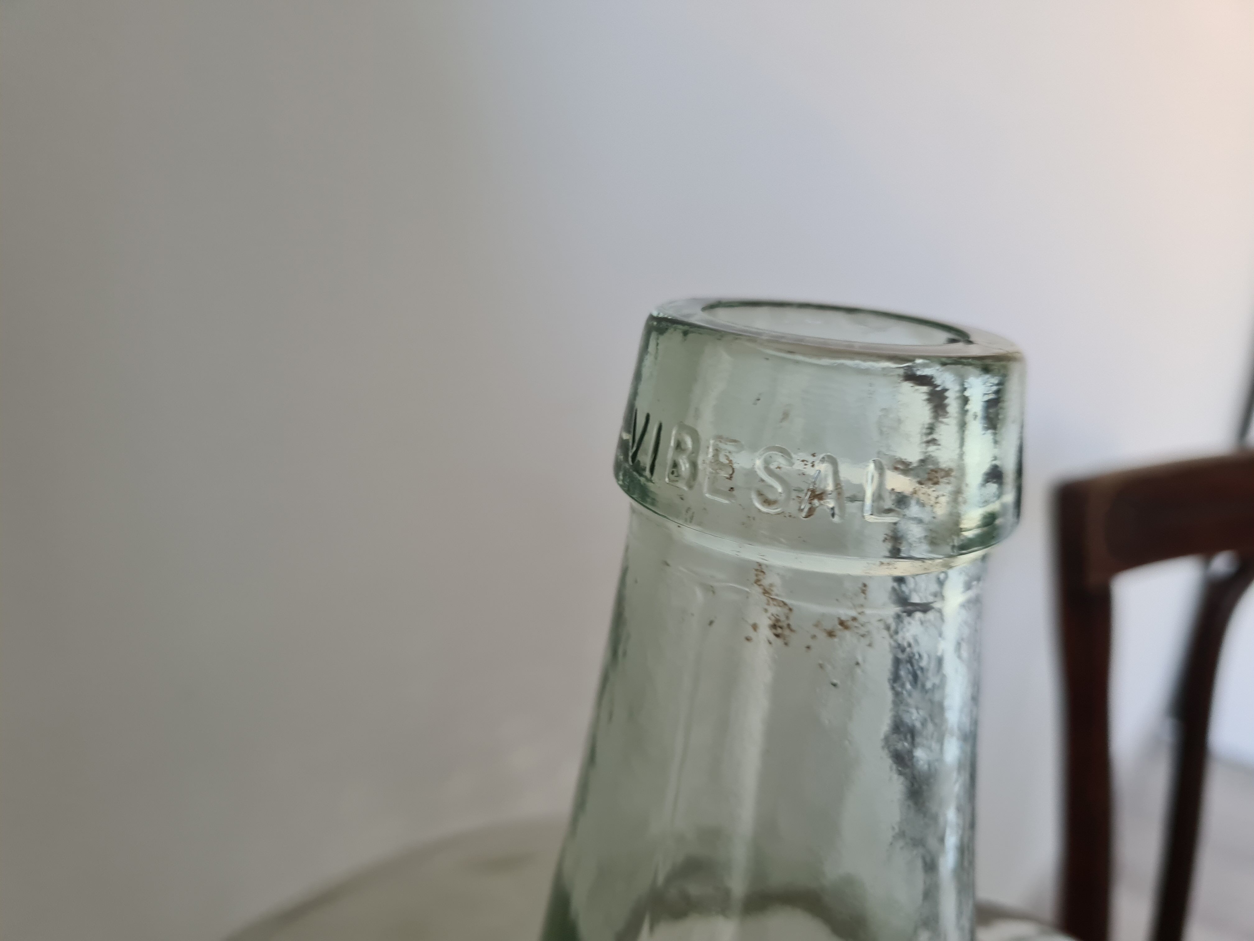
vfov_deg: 53.1
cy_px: 470
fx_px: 942
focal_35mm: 26
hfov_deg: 67.3
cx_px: 627
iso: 200
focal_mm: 5.4
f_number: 1.8
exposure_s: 1/50
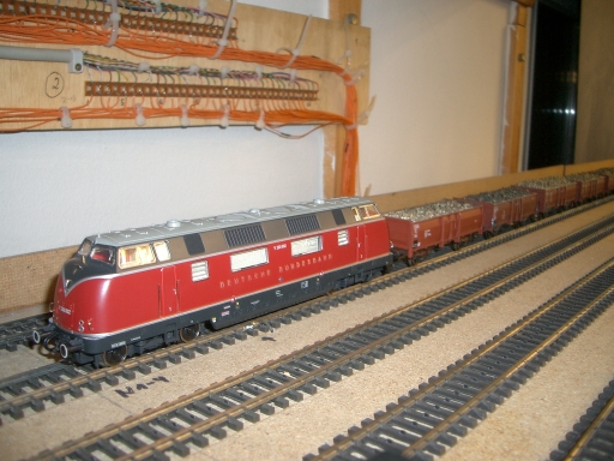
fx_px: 621
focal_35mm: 35
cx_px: 307
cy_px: 230
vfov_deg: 40.7
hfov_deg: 52.6
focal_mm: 5.8
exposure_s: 1/40
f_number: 2.6
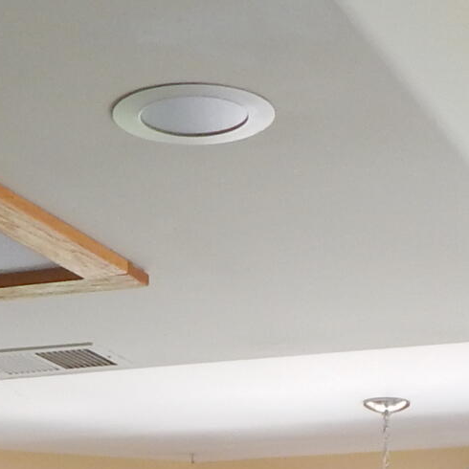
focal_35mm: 119
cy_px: 901
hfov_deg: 14.6
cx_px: 290
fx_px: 1824
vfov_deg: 13.0
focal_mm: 4
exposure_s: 1/30
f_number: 3
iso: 125
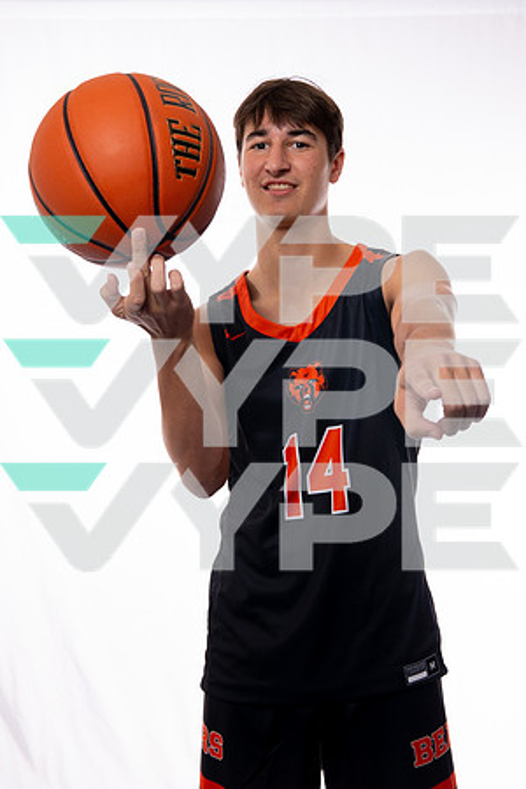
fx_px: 1025
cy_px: 333
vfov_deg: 42.0
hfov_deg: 28.8
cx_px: 282
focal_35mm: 47
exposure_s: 1/250
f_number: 5.6
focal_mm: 27
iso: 125
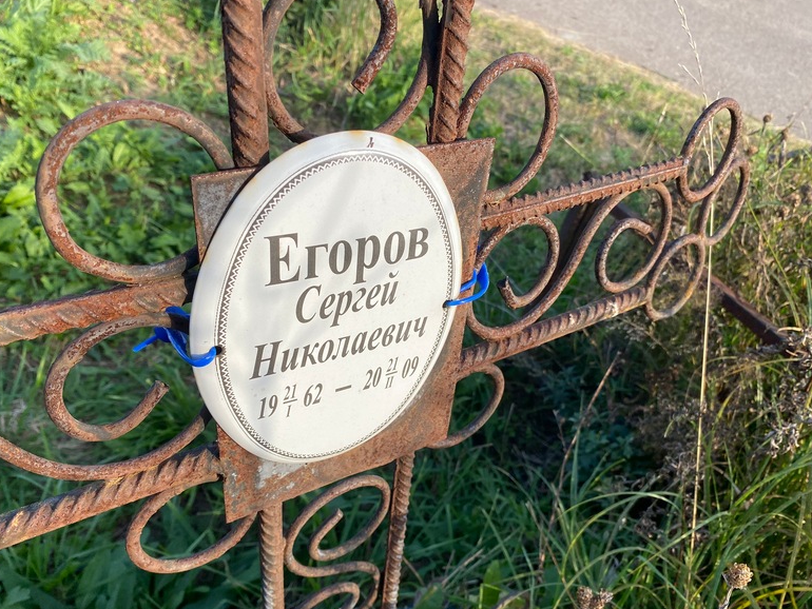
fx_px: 634
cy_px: 309
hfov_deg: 65.3
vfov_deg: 51.4
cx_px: 408
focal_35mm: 27
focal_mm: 4.25
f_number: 1.8
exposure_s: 1/965
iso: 32
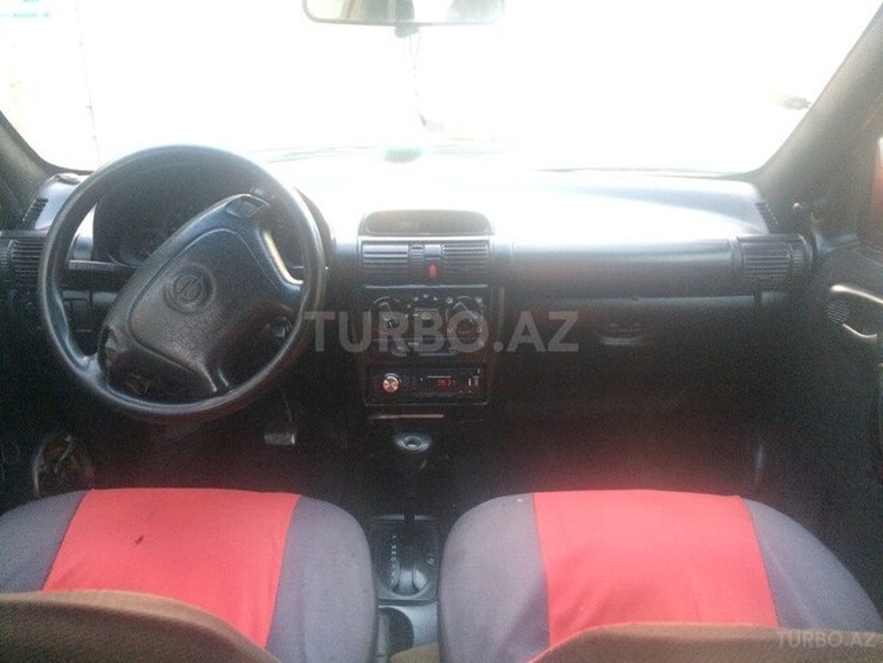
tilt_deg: -22.0
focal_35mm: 29
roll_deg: -0.6
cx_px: 442
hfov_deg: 61.7
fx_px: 740
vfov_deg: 48.2
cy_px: 332
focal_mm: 4.15
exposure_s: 1/17
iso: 250
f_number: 2.2
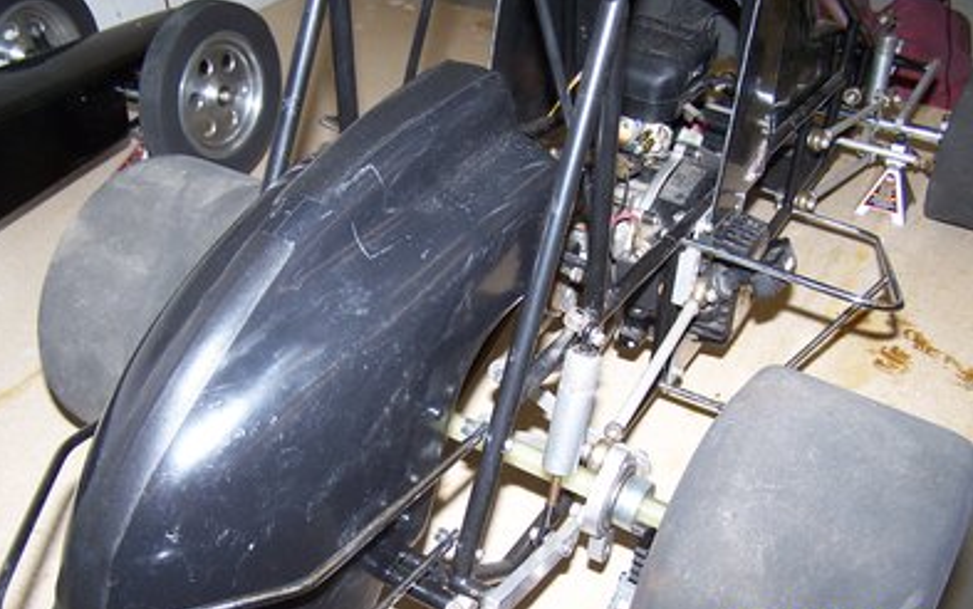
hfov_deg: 48.2
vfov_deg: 31.2
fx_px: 1088
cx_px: 480
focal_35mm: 41
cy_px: 364
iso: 80
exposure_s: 1/60
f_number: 2.8
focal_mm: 6.3
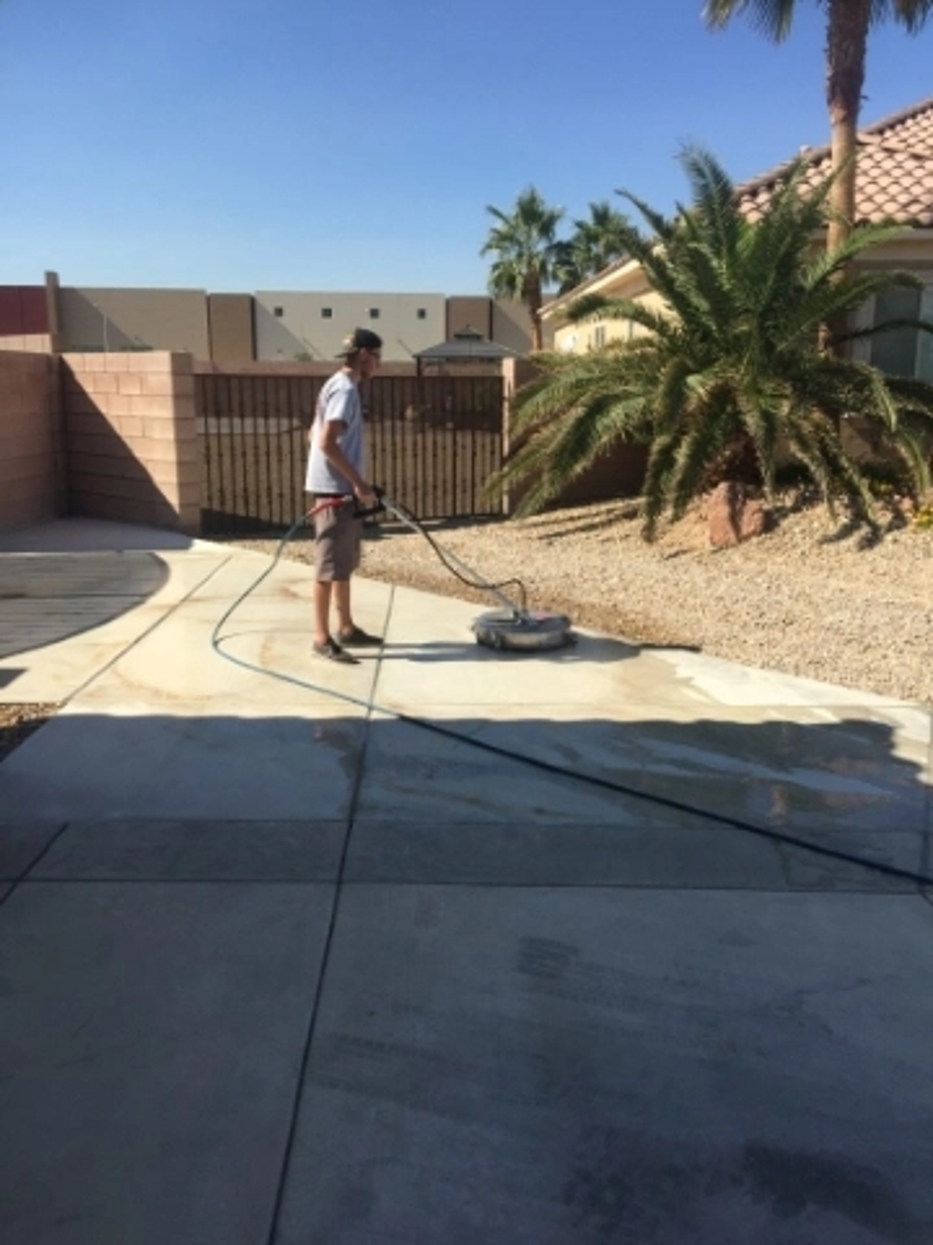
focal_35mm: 29
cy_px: 622
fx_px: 1042
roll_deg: +1.0
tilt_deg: -12.1
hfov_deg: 48.2
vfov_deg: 61.7
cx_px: 466
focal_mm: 4.15
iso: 32
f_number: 2.2
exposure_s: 1/1883
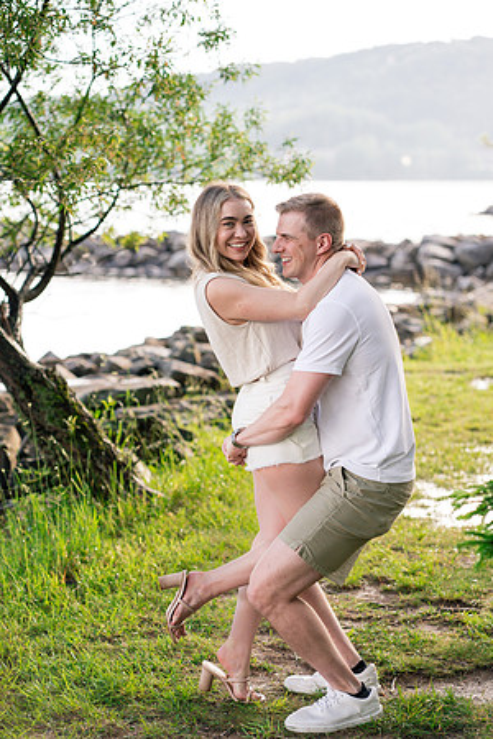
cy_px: 370
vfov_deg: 23.9
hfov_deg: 16.1
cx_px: 246
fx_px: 1746
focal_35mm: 85
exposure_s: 1/1000
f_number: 3.5
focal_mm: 85
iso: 800
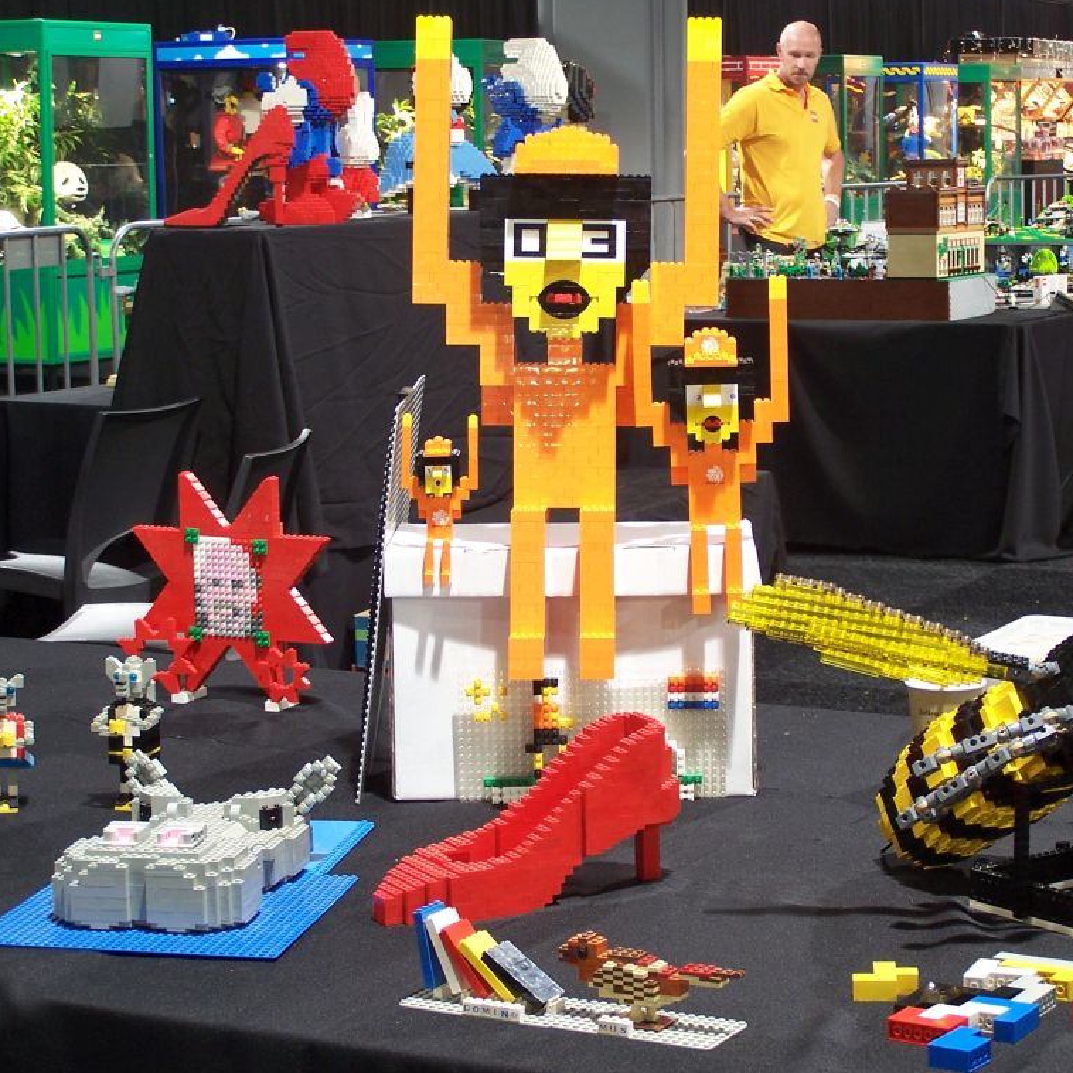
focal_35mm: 80
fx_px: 2806
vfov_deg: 21.7
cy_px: 531
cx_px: 654
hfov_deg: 21.6
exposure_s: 1/2
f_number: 3.2
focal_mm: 11.1
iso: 80
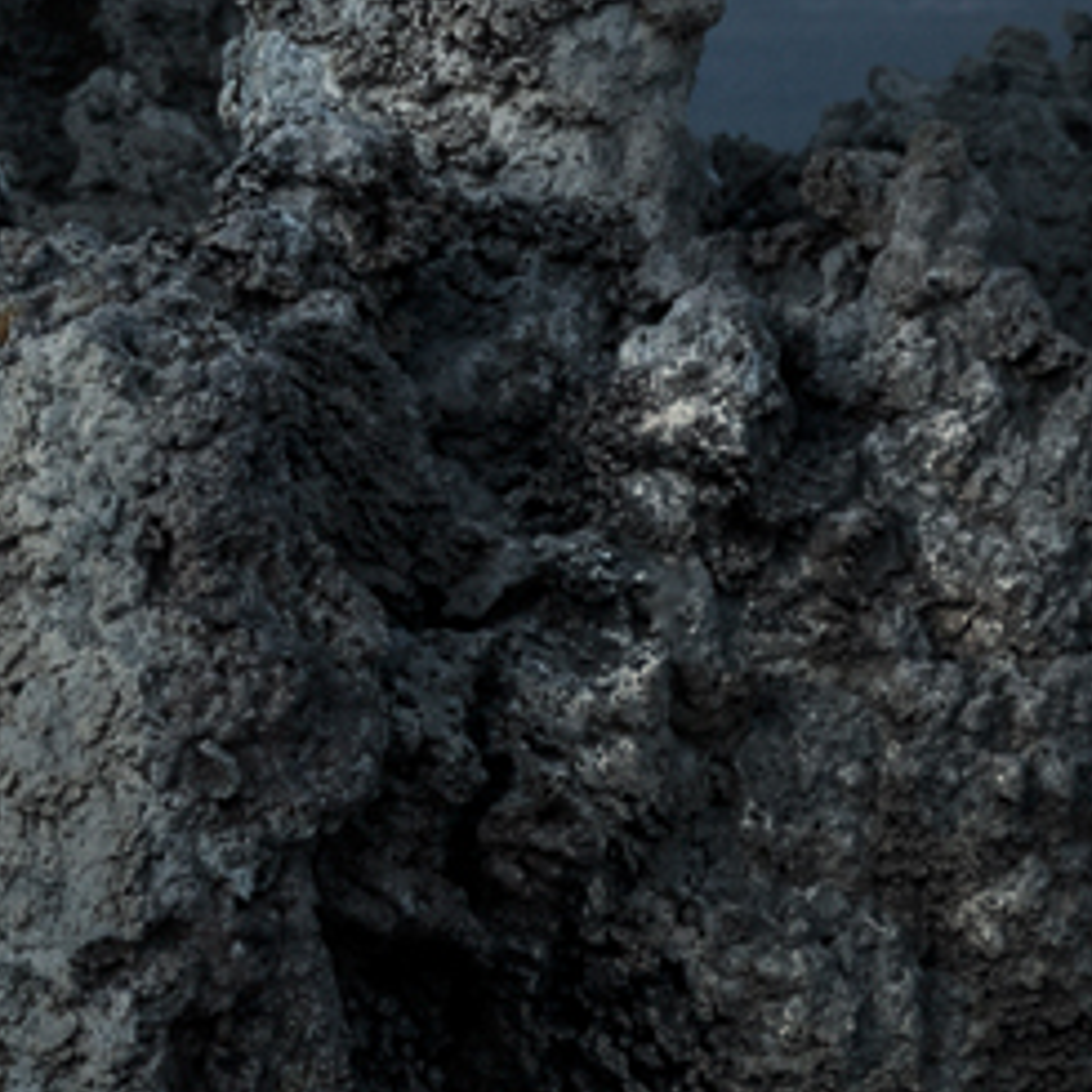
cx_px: -1172
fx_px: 38367
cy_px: -883
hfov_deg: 1.6
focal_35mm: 1075
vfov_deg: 1.6
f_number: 11
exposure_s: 1/15
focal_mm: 155
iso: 100
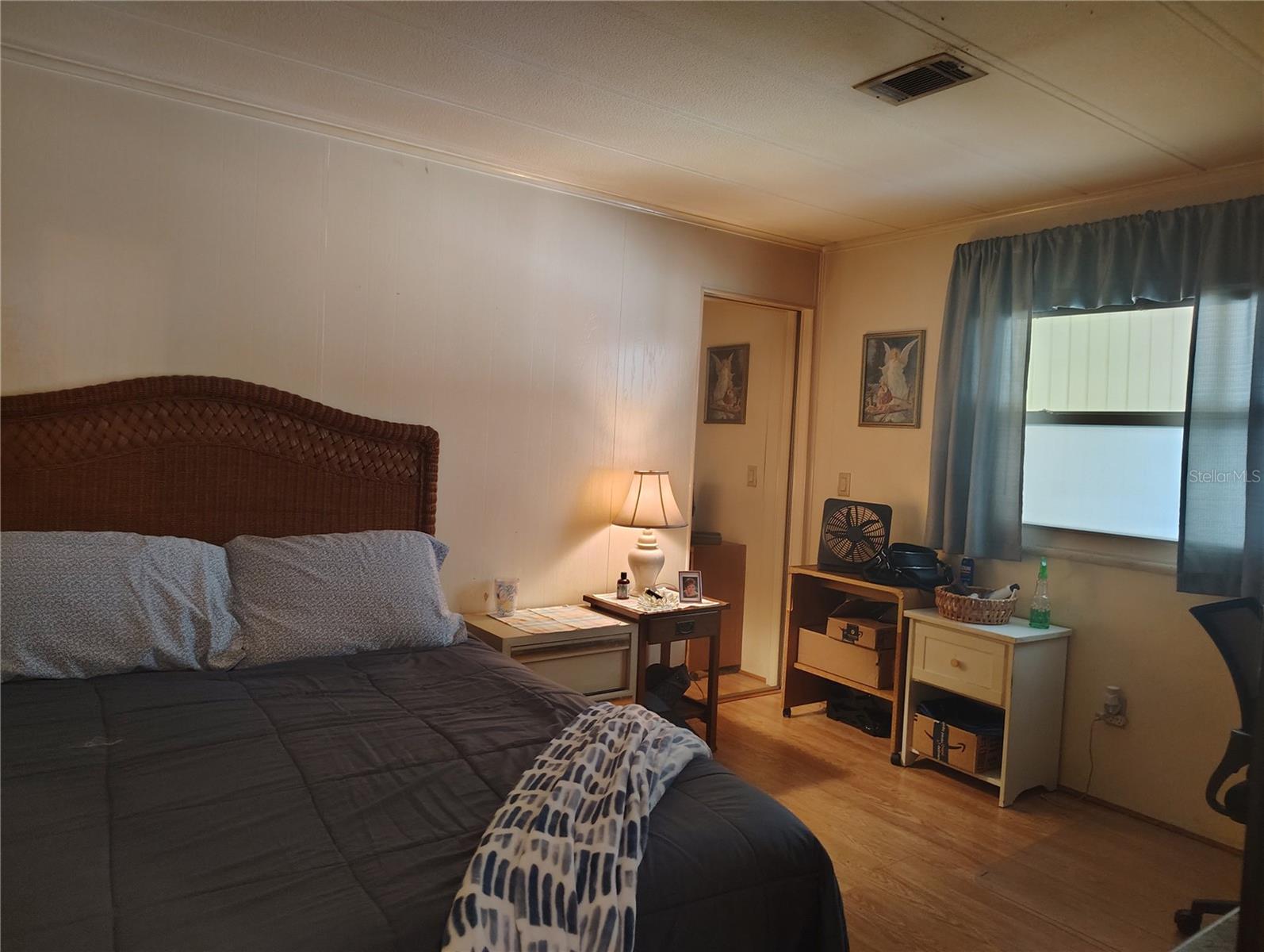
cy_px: 476
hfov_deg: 71.5
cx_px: 632
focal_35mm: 24
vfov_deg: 56.9
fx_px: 878
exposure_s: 1/30
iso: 1653
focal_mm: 5.56
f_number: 1.8
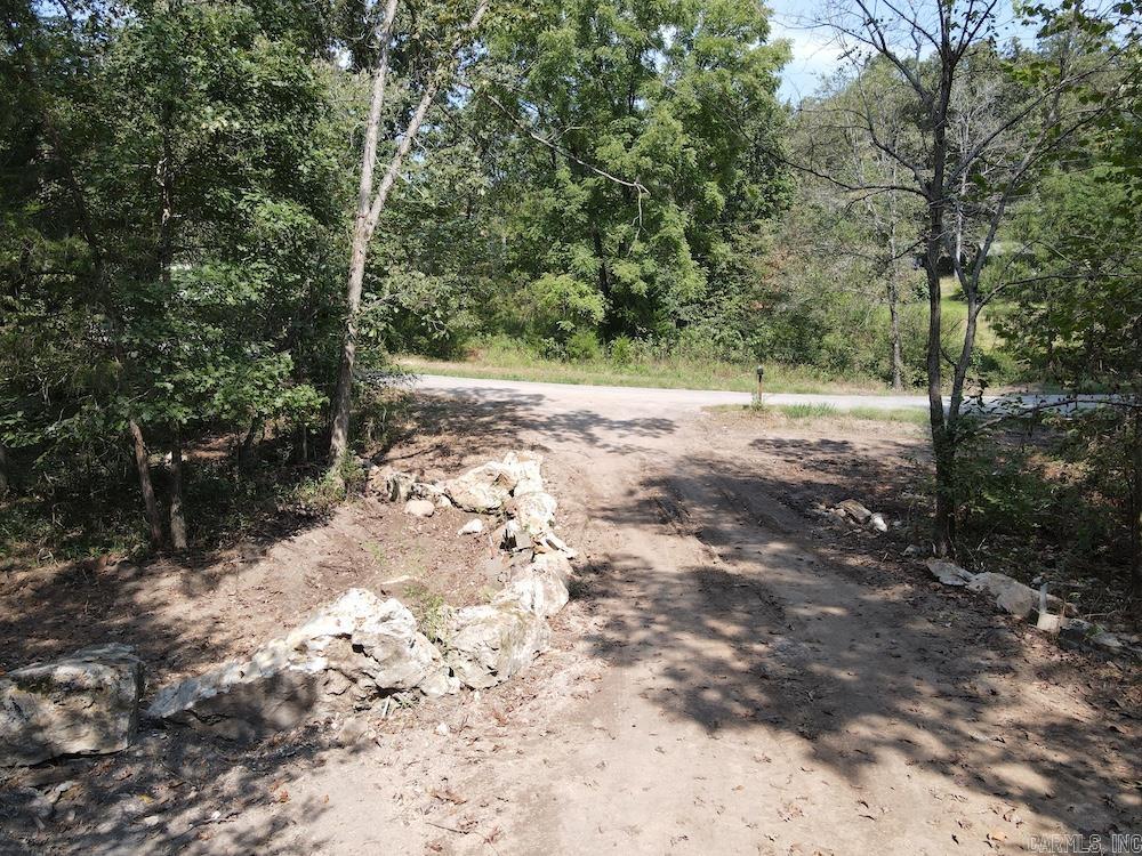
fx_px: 792
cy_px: 428
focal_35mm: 24
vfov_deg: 56.8
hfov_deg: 71.6
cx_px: 571
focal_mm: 4.5
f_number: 2.8
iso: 100
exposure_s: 1/15
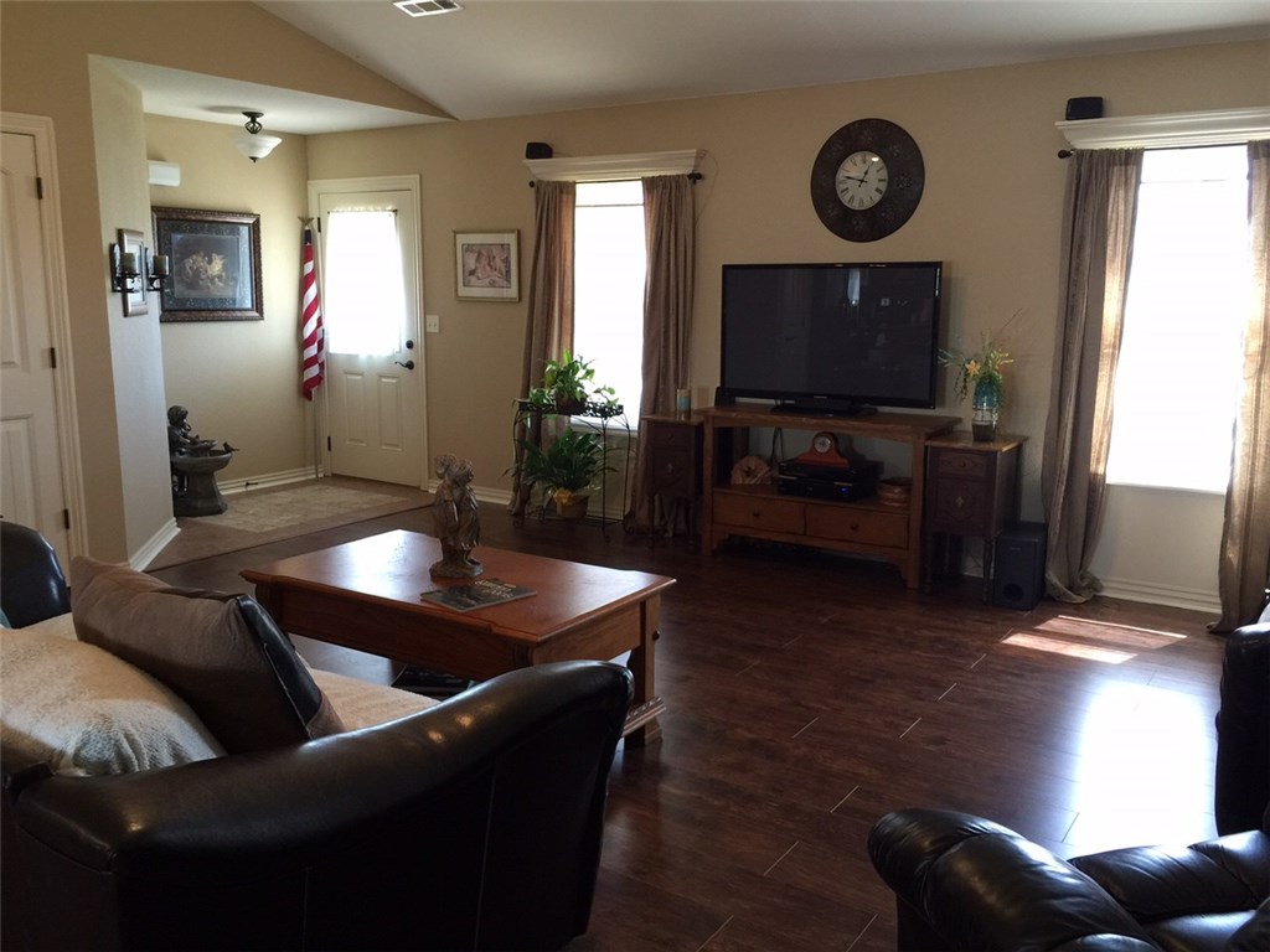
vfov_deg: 48.2
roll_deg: -0.4
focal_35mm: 29
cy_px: 476
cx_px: 635
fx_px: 1064
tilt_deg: -10.8
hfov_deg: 61.7
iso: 64
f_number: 2.2
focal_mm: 4.15
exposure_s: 1/15
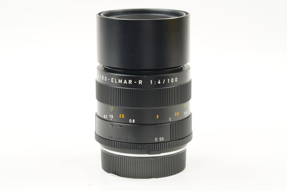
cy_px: 96
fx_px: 717
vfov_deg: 15.2
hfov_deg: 22.6
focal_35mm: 90
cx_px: 144
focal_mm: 90
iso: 200
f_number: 11
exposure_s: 1/1.25
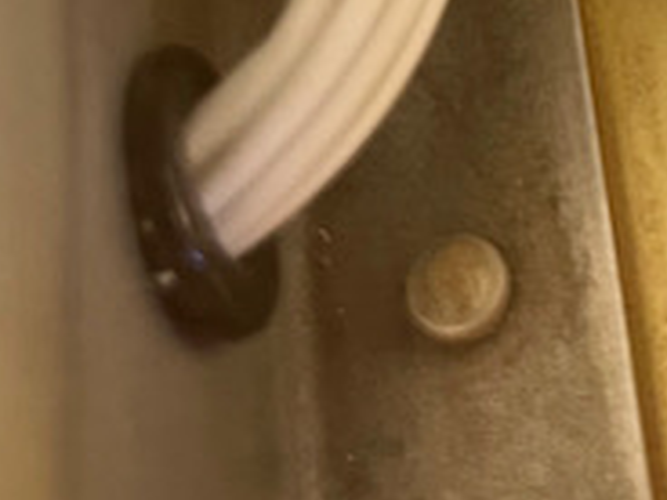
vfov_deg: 11.5
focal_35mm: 113
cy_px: -576
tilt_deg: -53.1
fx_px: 2177
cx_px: 870
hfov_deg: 16.5
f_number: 1.6
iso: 320
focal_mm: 4.2
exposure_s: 1/60
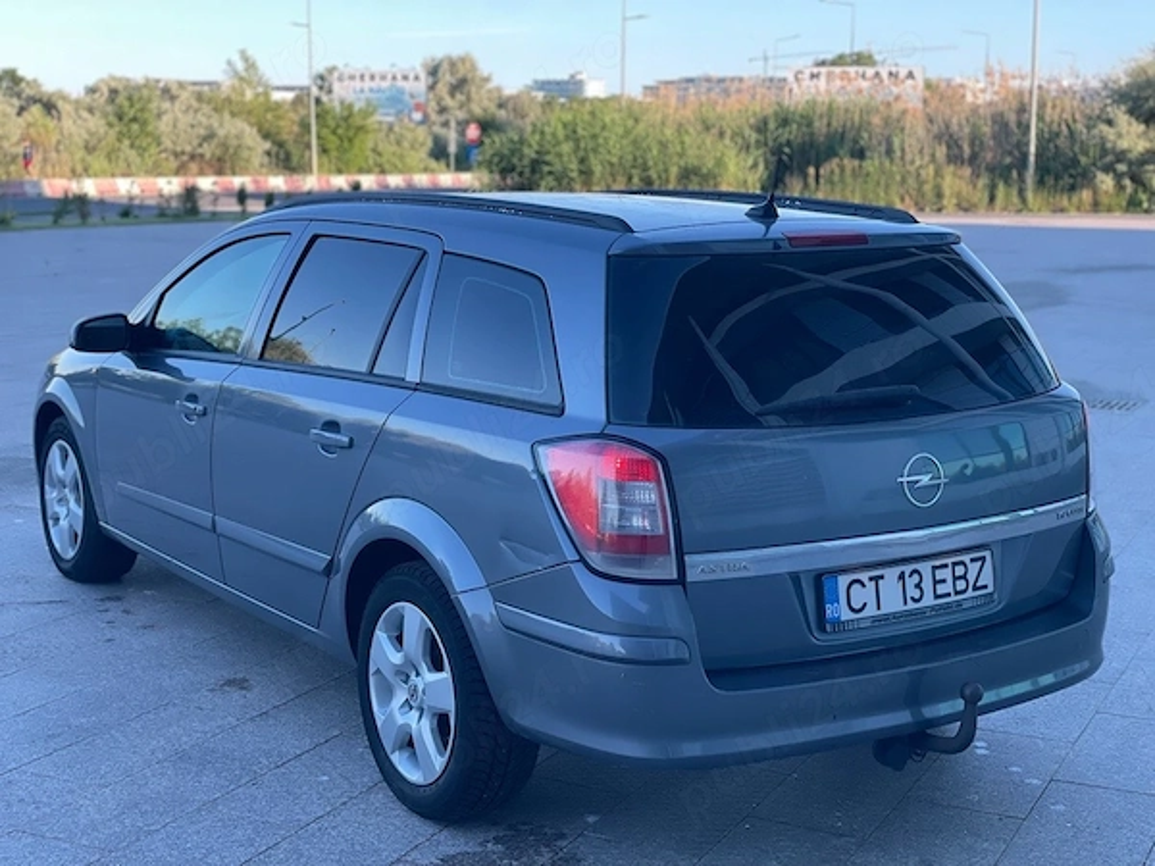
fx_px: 1735
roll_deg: -0.7
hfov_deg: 36.8
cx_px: 578
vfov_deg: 28.0
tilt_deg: -8.8
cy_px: 433
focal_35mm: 52
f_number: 2
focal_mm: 6
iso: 25
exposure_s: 1/122
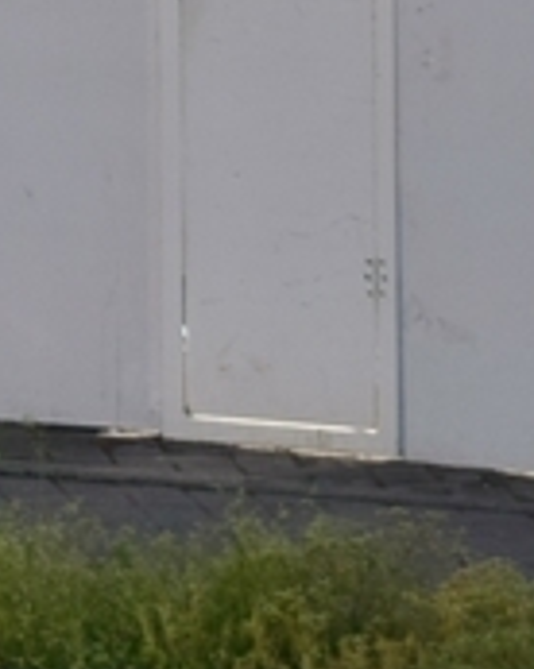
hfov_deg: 3.2
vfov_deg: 4.1
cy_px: -456
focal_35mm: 469
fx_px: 9282
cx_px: -1683
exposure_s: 1/1000
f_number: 6.3
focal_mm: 48
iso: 100
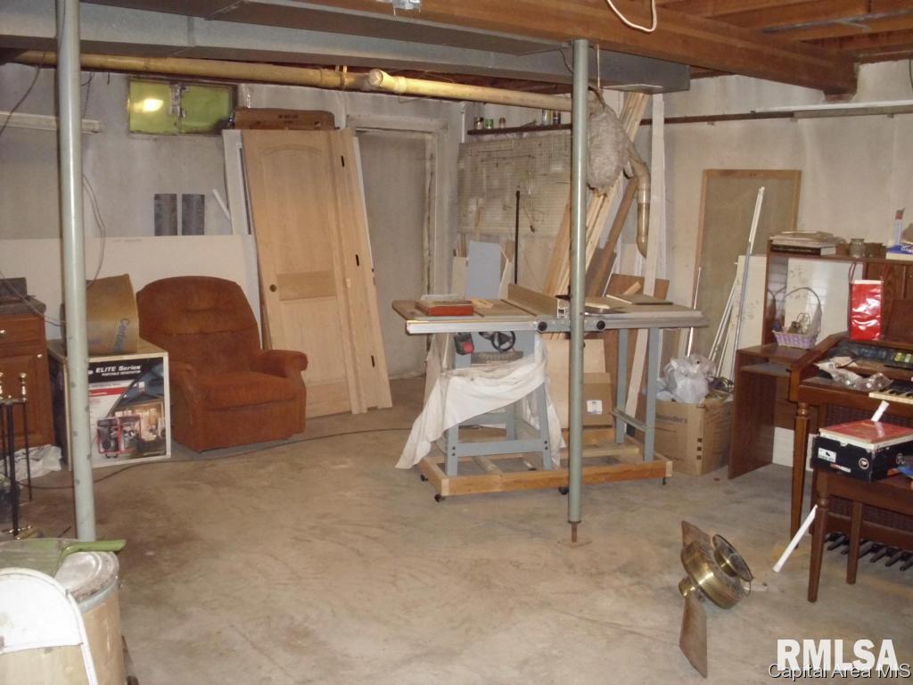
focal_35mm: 38
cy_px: 342
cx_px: 456
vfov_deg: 37.7
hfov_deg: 49.0
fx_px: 1002
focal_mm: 6.3
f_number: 2.9
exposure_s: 1/60
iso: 800
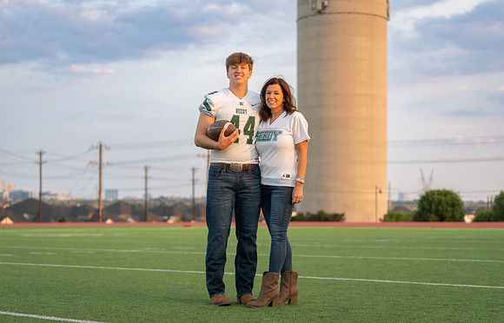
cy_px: 168
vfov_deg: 18.2
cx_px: 252
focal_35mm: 73
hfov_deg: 28.0
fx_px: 1011
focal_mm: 70
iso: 250
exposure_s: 1/320
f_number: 2.8
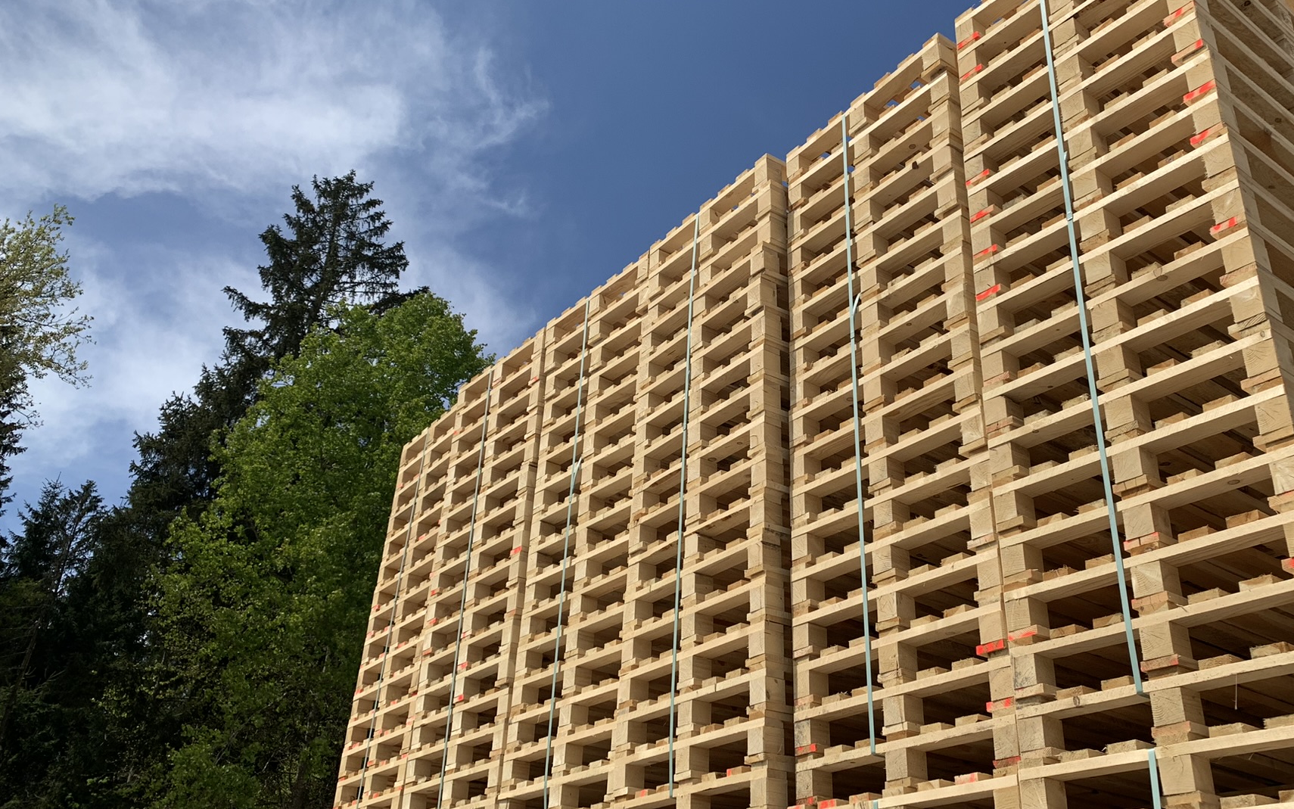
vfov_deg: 38.3
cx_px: 733
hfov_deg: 57.9
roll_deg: -1.0
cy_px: 362
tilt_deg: +34.4
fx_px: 1164
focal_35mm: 33
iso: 25
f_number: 1.8
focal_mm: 4.25
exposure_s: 1/2681
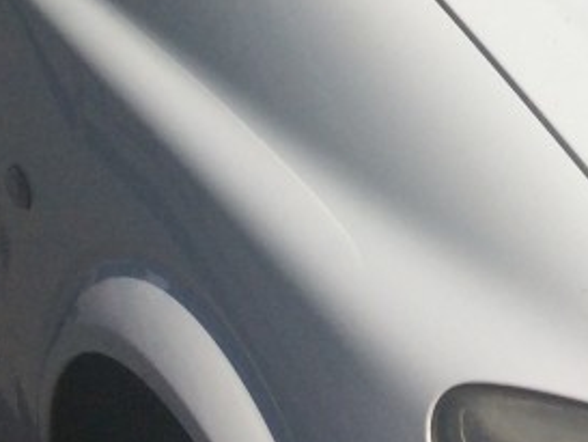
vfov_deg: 11.4
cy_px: -370
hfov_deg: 16.3
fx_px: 2039
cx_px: 491
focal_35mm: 120
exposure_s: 1/3817
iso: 32
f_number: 2.4
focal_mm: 3.3
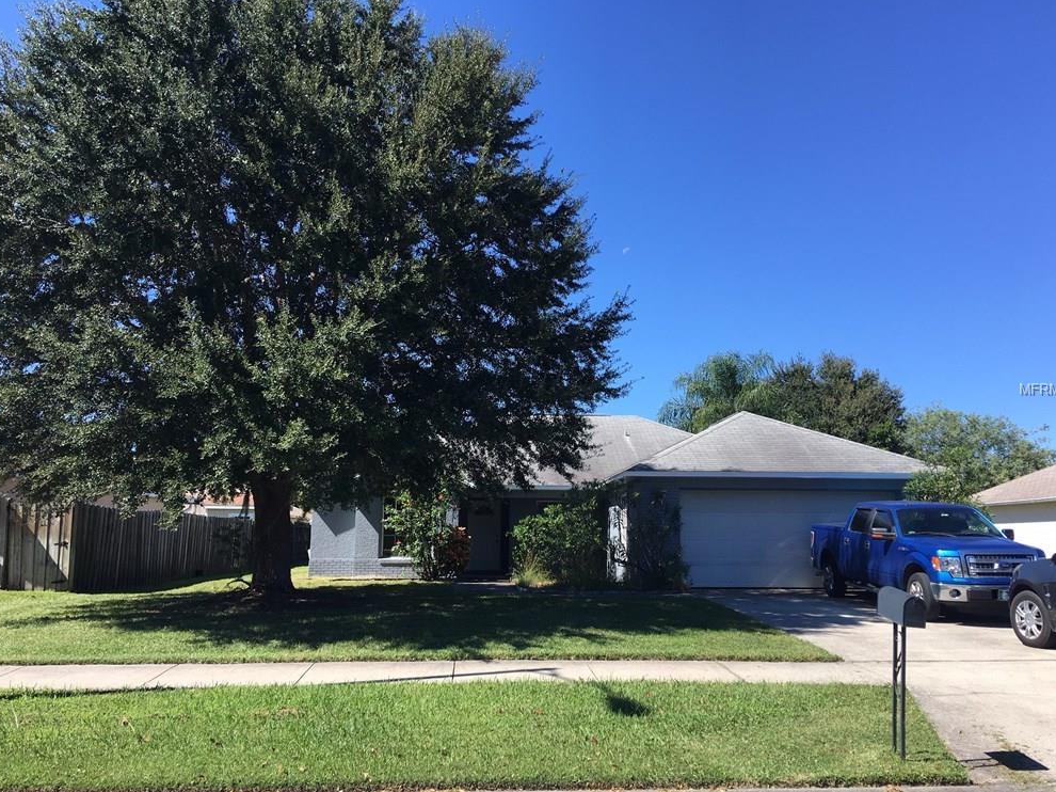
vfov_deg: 46.8
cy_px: 390
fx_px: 915
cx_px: 538
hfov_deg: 60.0
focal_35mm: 30
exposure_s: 1/801
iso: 25
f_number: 2.2
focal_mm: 4.15
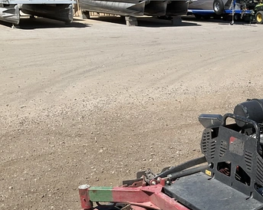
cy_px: 192
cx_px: 275
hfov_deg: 28.3
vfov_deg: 23.9
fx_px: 482
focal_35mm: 62
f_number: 1.8
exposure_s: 1/1577
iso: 25
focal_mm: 3
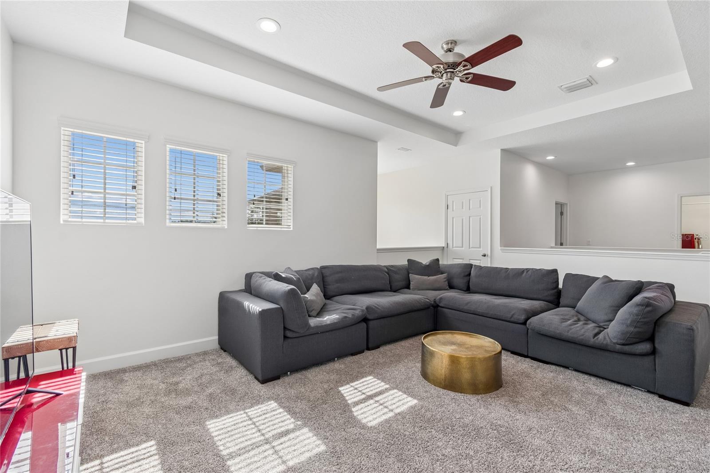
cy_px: 236
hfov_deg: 100.4
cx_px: 355
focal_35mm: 15
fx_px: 296
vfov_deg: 77.3
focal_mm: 10
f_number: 7.1
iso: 100
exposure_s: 1/13
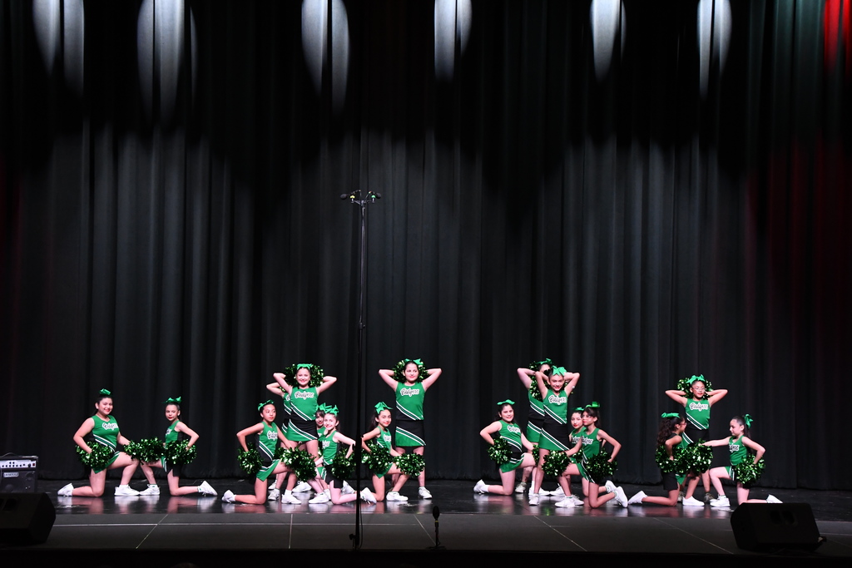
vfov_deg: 18.9
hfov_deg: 28.1
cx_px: 426
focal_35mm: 72
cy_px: 284
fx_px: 1704
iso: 3200
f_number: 7.1
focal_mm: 48
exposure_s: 1/125
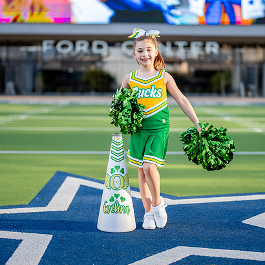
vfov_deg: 22.8
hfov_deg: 22.7
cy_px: 124
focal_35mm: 76
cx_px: 149
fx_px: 658
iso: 125
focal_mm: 50
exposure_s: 1/2500
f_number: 1.2
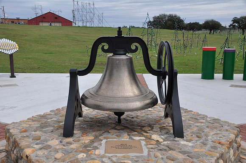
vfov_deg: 28.9
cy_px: 82
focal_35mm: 46
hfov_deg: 42.4
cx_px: 123
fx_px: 317
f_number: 13
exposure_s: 1/160
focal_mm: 31
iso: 200
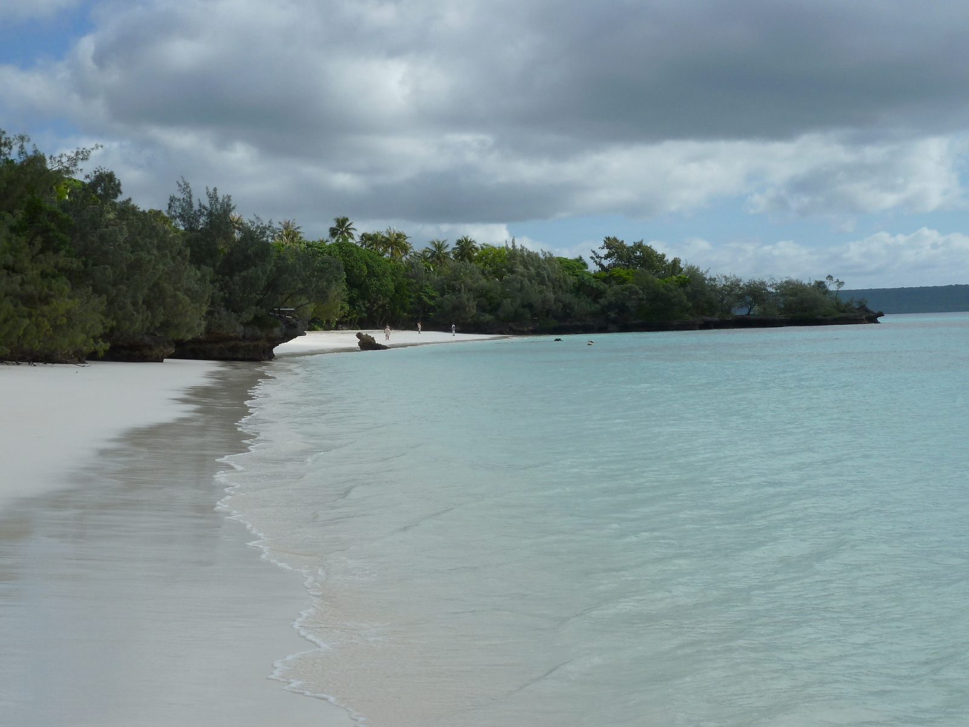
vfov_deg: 24.8
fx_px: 1652
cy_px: 364
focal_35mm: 59
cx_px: 484
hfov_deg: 32.7
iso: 80
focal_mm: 9.7
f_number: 5.6
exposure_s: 1/640
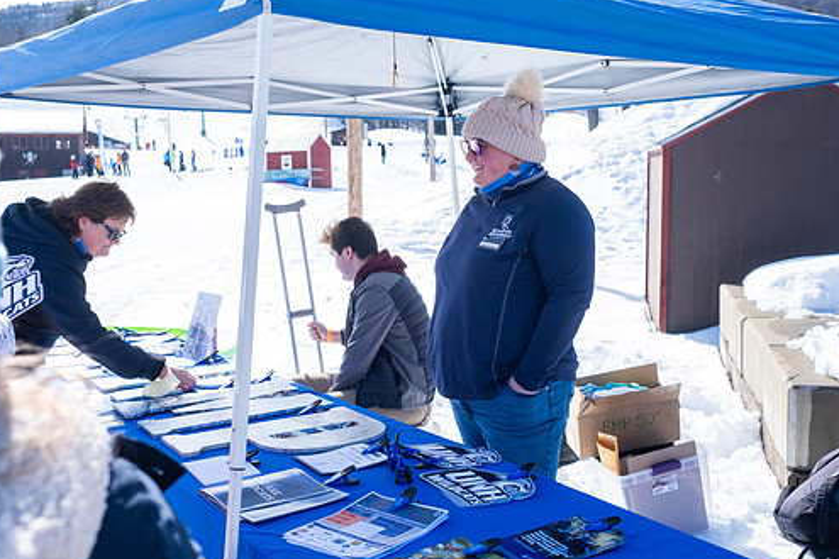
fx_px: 955
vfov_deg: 32.6
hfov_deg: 47.4
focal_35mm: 41
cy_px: 289
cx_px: 398
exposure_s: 1/1000
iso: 160
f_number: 4
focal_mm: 23
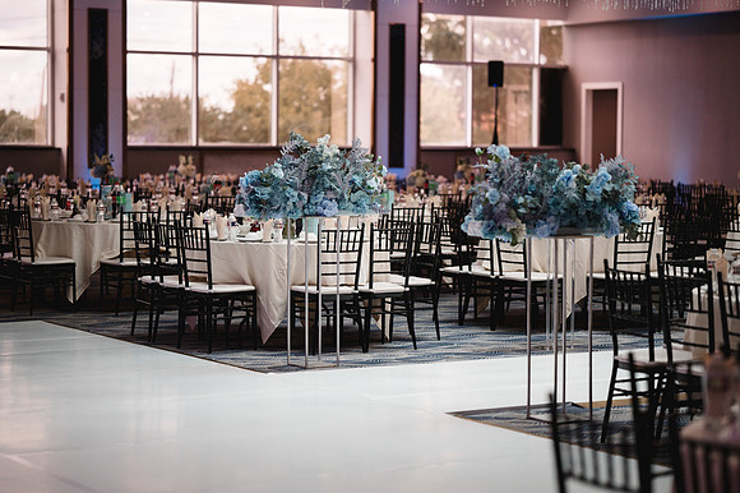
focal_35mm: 89
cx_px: 370
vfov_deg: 15.3
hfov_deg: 22.8
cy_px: 246
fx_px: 1833
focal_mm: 85
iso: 500
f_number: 1.8
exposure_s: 1/1000
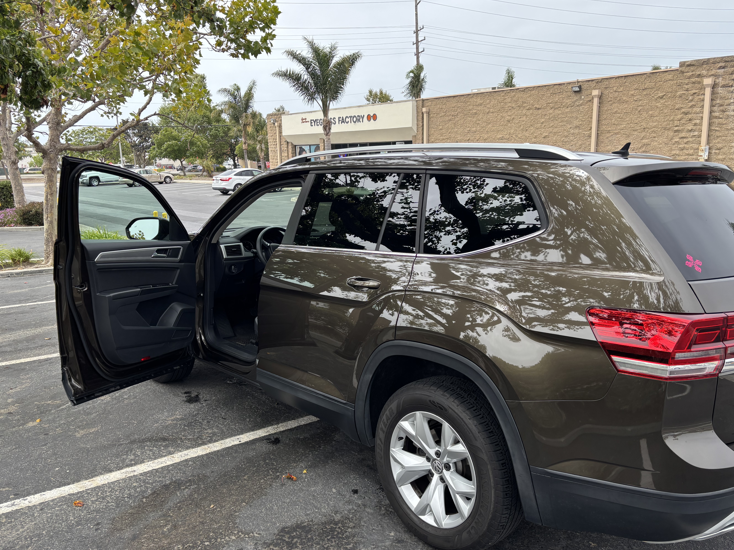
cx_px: 373
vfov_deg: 49.7
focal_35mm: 28
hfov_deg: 63.4
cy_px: 281
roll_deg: +1.4
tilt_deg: -11.0
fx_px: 594
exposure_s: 1/1295
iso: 50
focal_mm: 5.96
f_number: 1.6
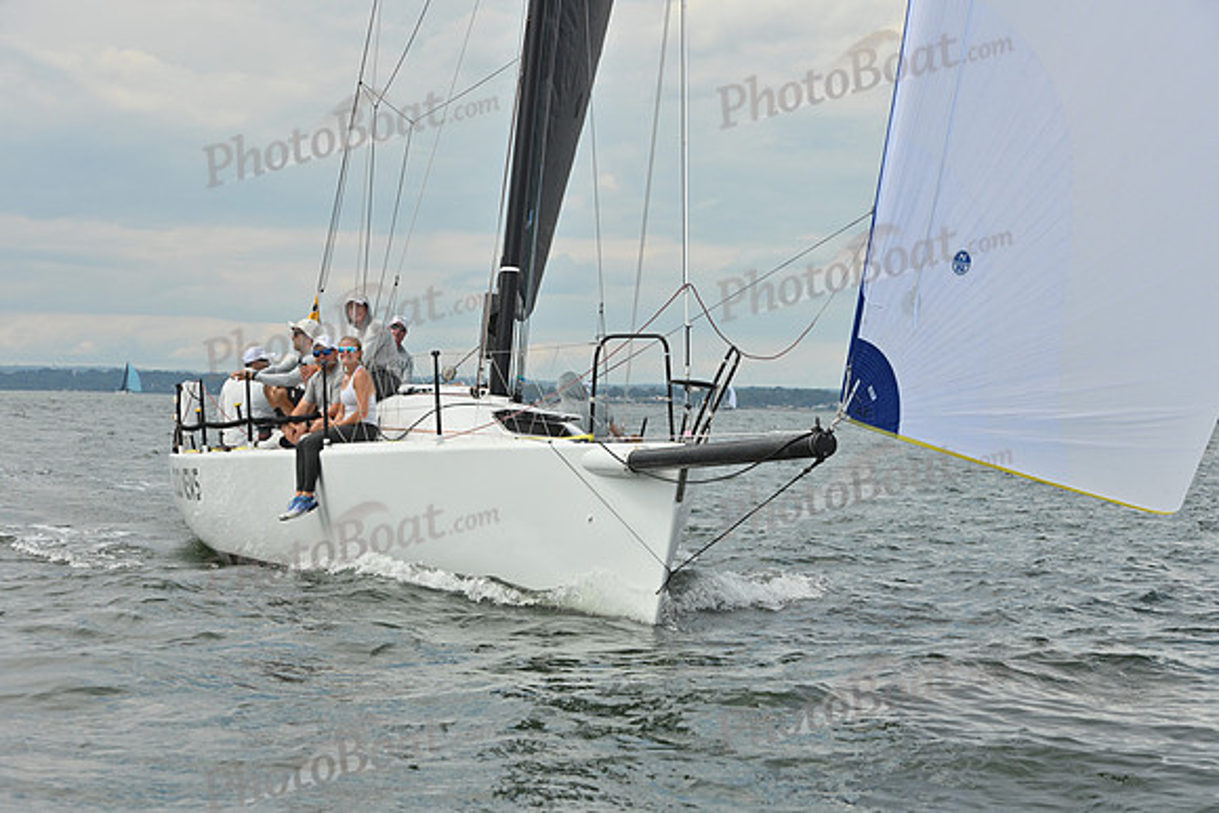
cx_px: 610
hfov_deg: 20.4
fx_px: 3387
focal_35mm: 100
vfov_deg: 13.7
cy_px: 406
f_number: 7.1
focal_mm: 100
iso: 320
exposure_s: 1/1600
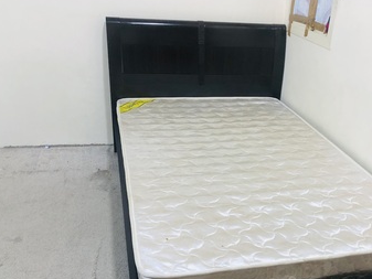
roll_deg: -4.8
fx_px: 409
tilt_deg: -28.0
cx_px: 237
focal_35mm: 38
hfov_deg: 48.4
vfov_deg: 37.5
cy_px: 173
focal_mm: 3.99
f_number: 1.8
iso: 64
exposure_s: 1/15
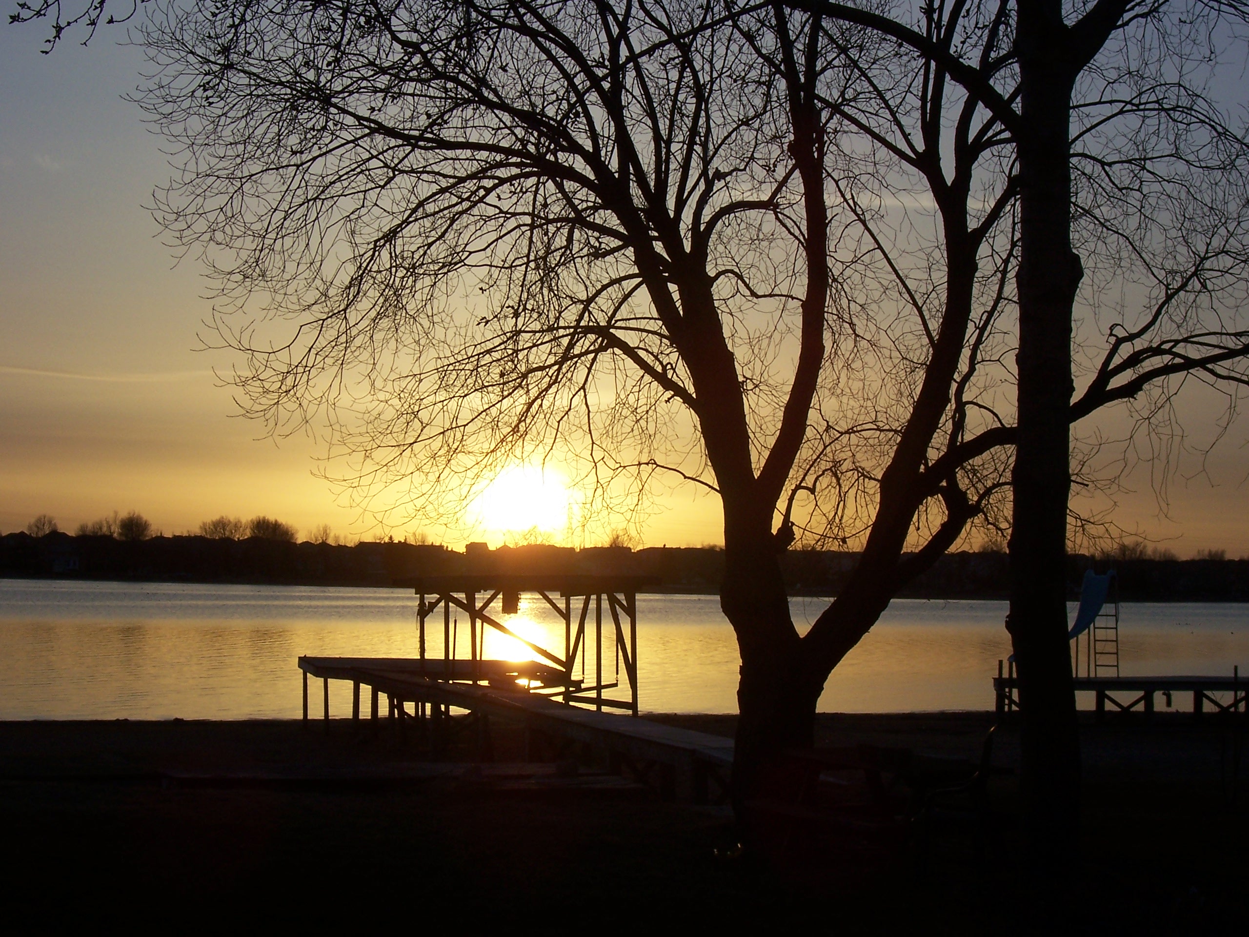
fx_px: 2381
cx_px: 624
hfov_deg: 29.4
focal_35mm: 66
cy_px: 468
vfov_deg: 22.3
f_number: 6.7
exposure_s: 1/350
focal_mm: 10.8
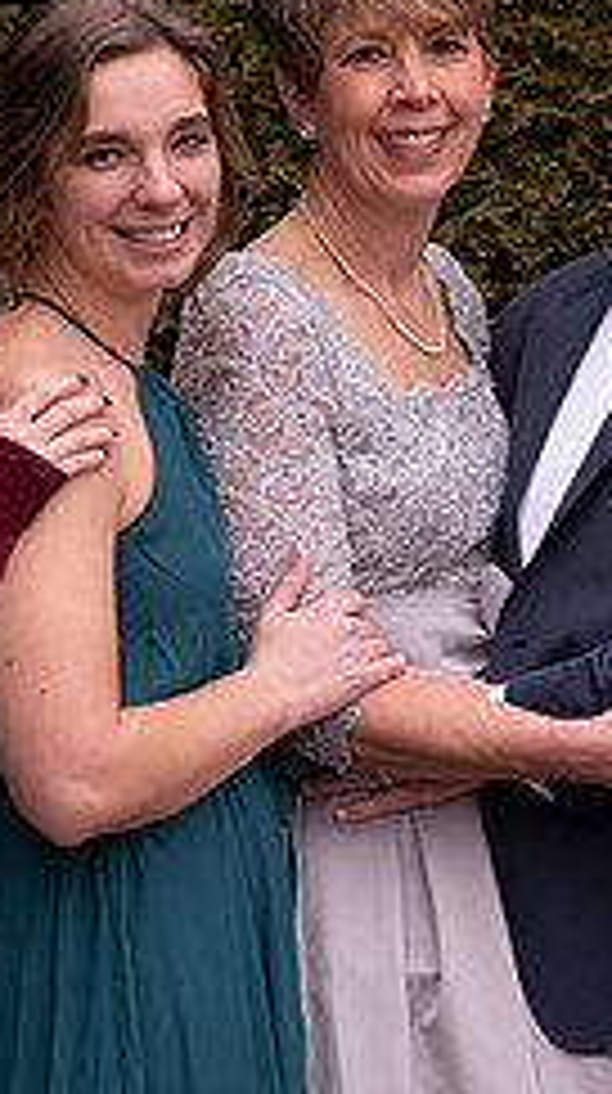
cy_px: 452
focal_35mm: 213
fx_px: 6169
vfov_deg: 10.1
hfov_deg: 5.7
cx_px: 554
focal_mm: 85
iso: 100
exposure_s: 1/125
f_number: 2.5
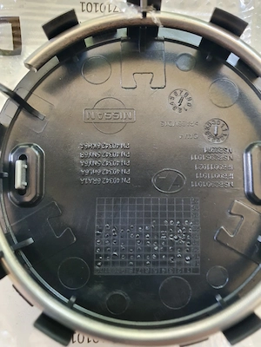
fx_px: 261
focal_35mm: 26
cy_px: 174
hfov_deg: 53.1
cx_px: 130
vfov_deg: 67.3
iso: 250
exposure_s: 1/50
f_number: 2.4
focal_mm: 4.32
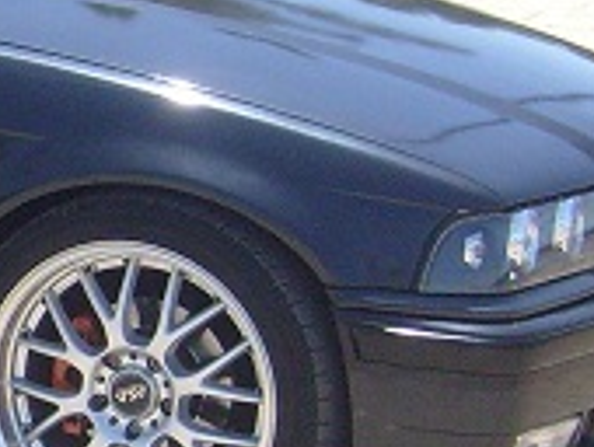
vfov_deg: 9.4
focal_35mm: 158
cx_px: -290
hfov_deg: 11.9
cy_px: 248
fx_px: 2715
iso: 80
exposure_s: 1/180
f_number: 7.1
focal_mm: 5.8
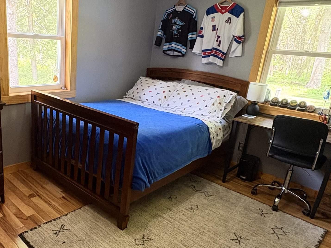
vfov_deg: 46.8
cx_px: 100
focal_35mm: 30
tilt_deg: -17.5
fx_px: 287
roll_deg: -3.3
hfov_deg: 58.1
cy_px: 128
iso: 400
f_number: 2.2
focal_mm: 2.22
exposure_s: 1/60
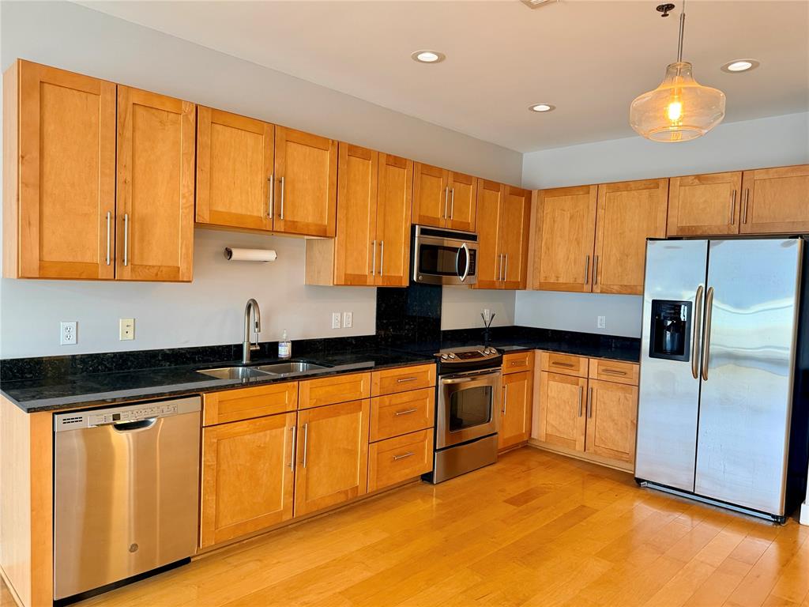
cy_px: 304
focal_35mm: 24
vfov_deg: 56.8
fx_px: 561
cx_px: 404
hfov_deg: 71.6
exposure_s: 1/60
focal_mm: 6.76
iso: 250
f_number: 1.78
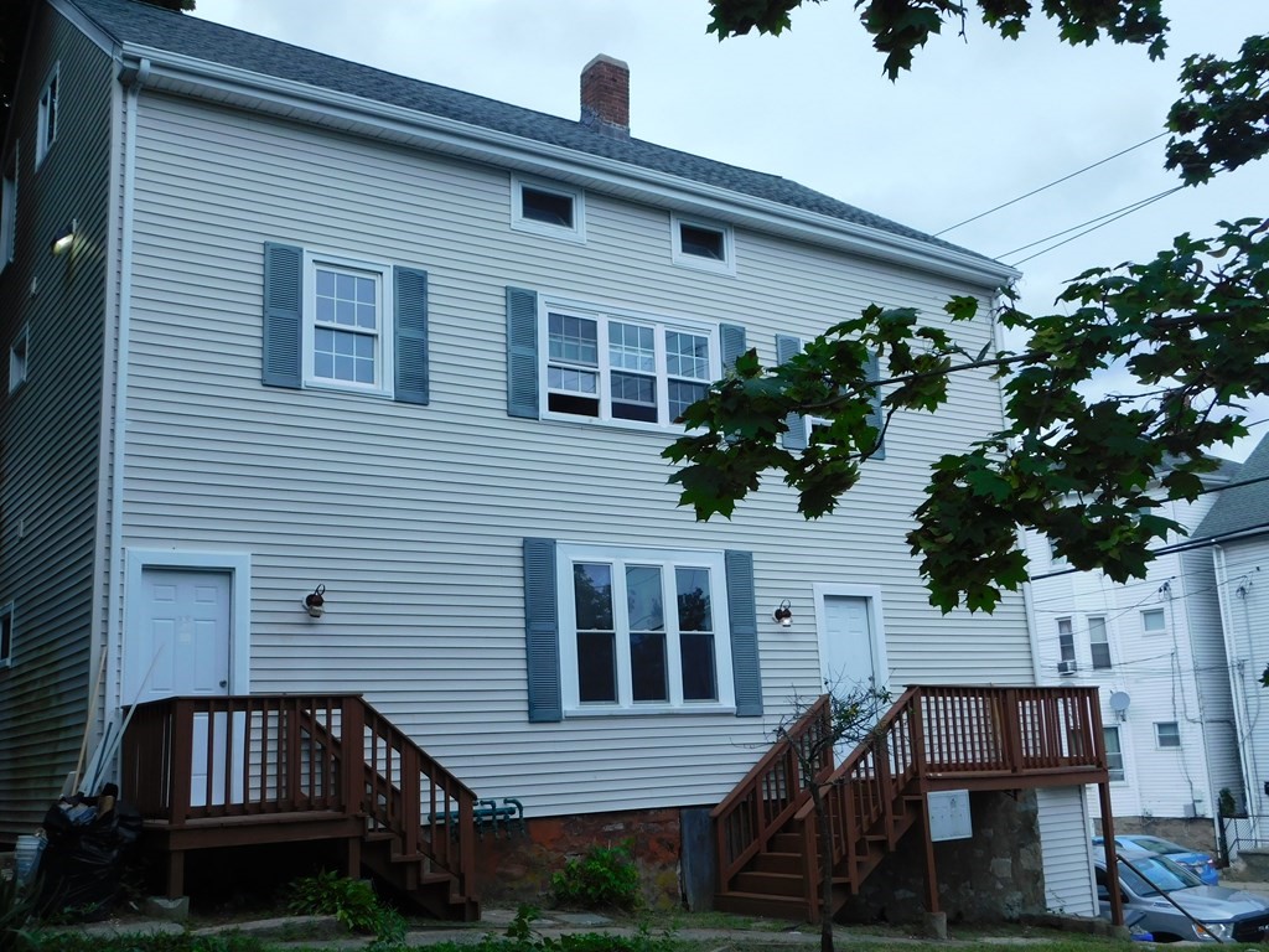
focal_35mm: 36
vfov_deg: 39.7
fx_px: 1320
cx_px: 634
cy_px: 476
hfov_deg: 51.4
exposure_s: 1/1000
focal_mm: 6.3
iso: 125
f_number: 3.5
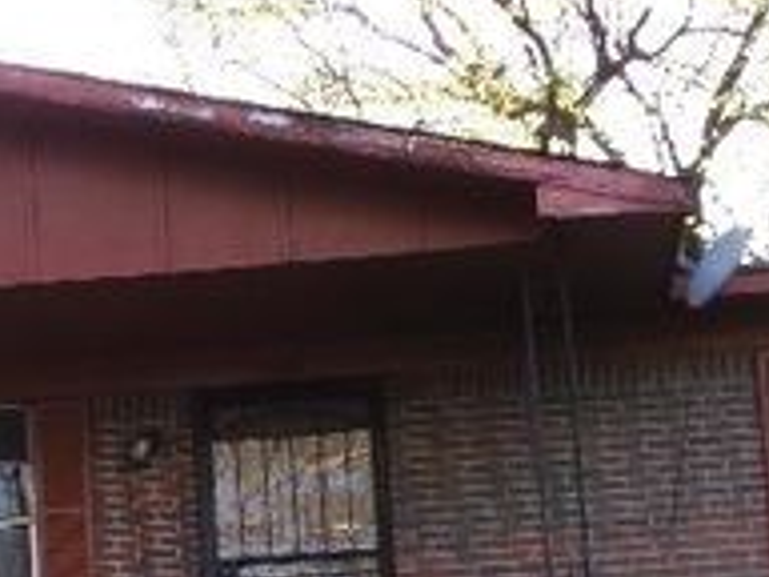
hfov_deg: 15.7
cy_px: 571
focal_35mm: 125
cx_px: 280
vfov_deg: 11.7
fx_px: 2777
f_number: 4.2
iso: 100
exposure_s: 1/70
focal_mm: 8.5
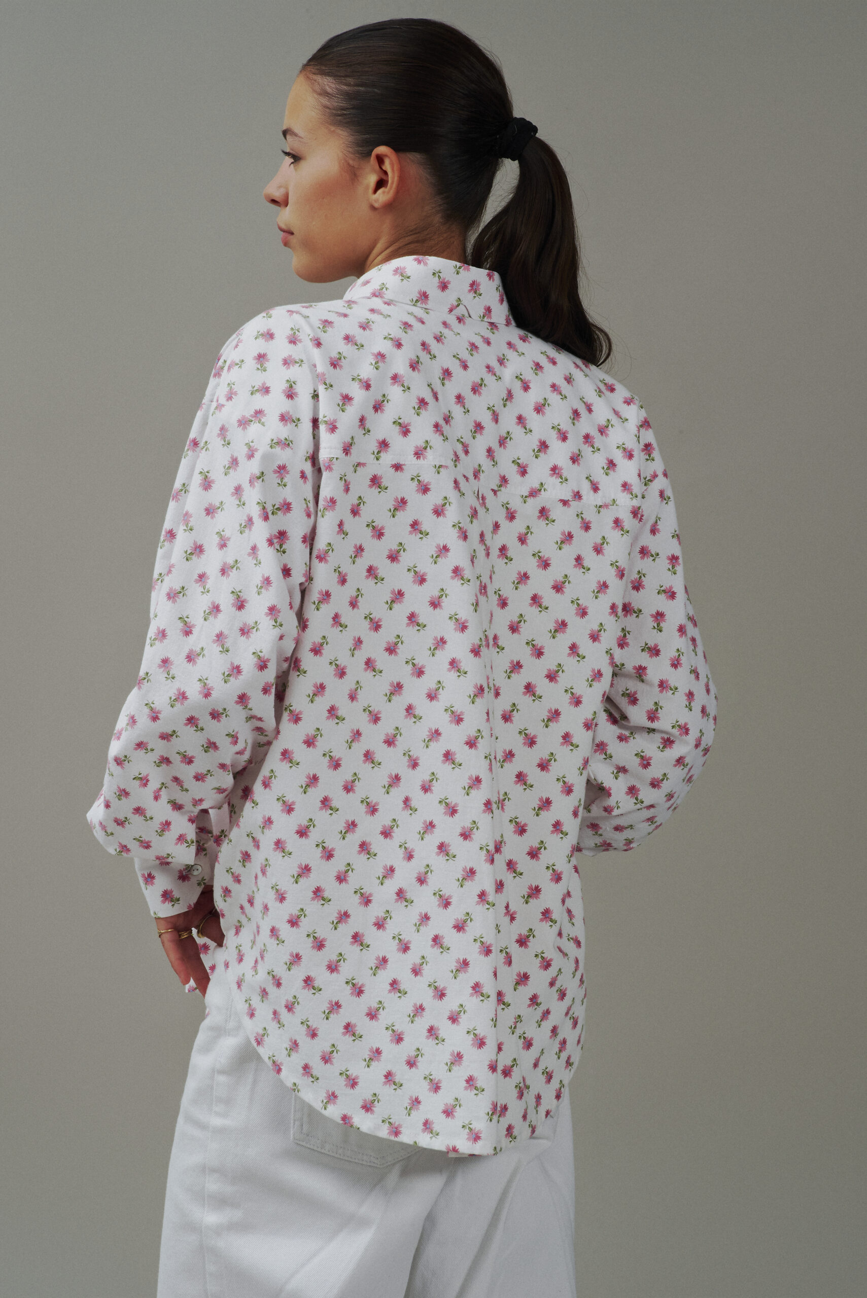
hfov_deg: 13.1
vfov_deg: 19.4
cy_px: 649
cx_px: 434
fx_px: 3789
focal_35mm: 105
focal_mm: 105
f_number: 11
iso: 200
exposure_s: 1/125
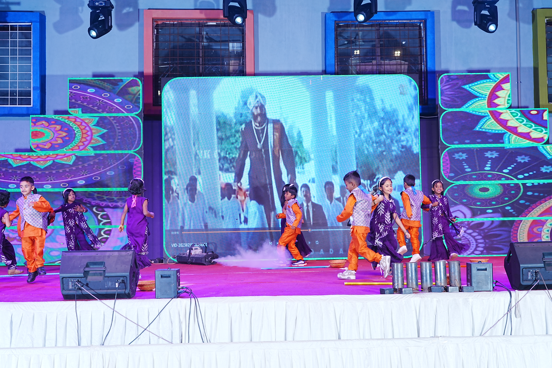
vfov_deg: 27.5
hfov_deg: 40.3
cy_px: 184
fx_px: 751
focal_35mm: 49
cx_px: 276
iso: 400
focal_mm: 49
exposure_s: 1/160
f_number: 5.6
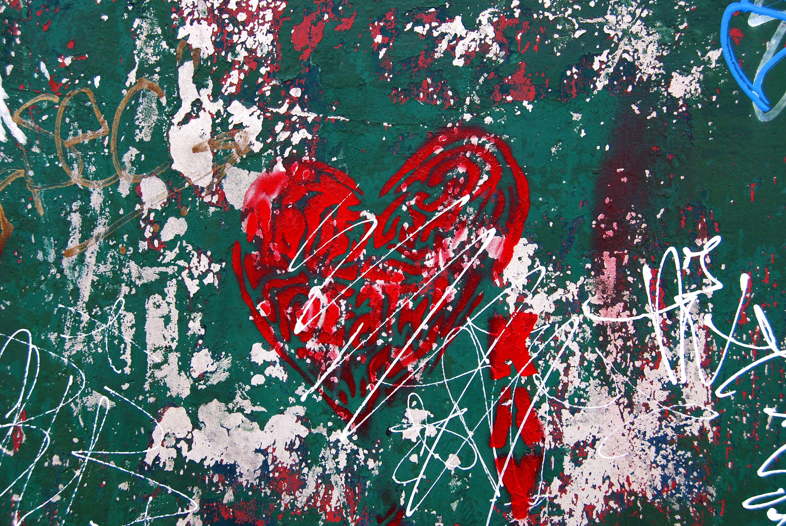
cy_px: 263
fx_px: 918
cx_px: 393
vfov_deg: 32.0
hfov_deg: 46.3
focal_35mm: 42
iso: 100
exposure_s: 1/125
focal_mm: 28
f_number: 5.6
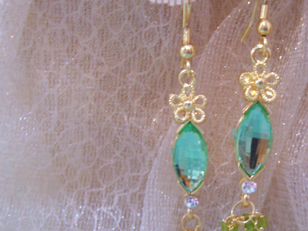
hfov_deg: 33.8
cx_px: 225
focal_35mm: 56
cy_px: 132
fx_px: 498
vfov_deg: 26.1
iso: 160
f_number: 2.7
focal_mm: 5.6
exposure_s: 1/5.66
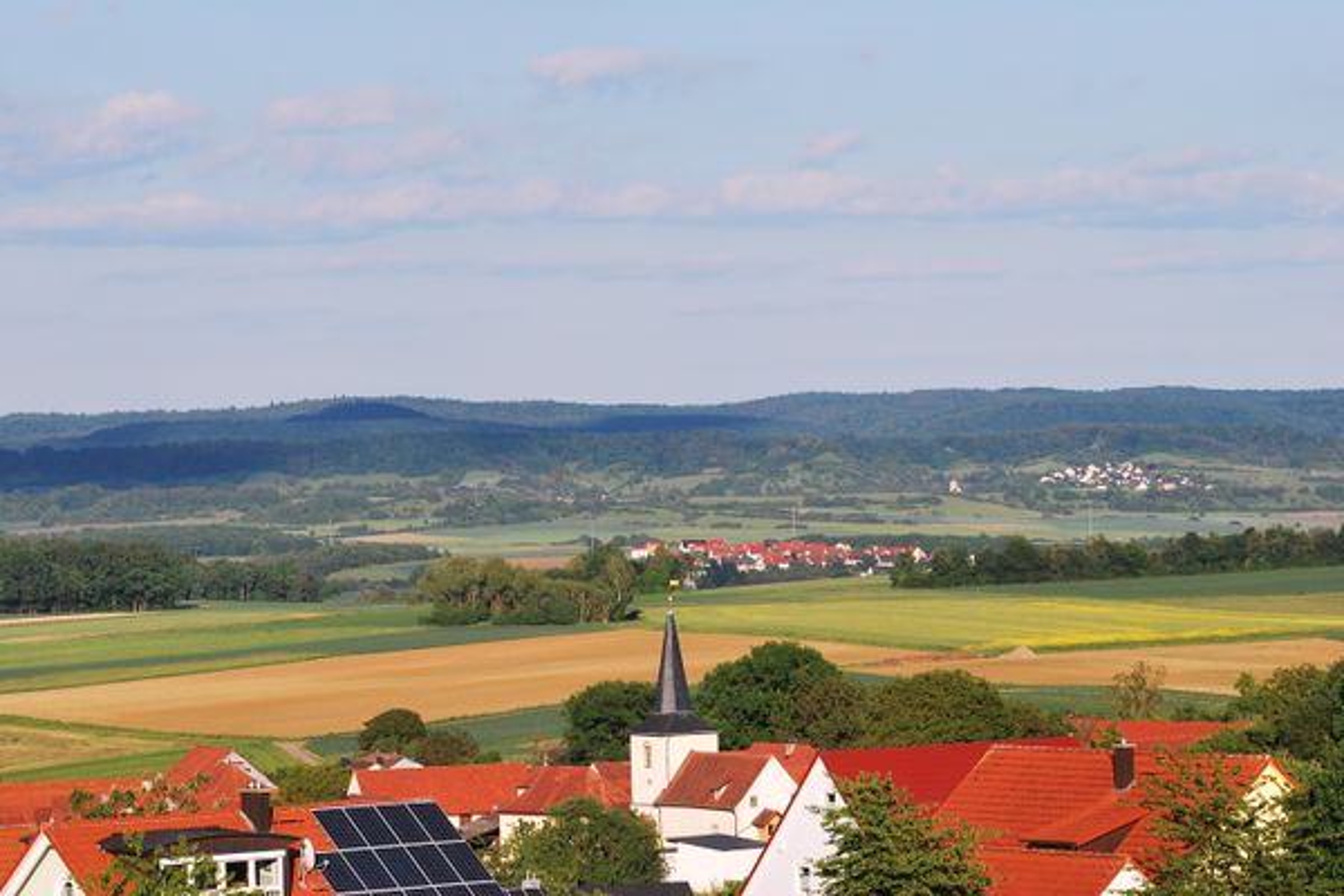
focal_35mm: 158
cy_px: 448
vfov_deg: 8.7
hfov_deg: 13.0
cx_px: 672
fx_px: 5880
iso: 200
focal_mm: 105
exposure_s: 1/800
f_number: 7.1
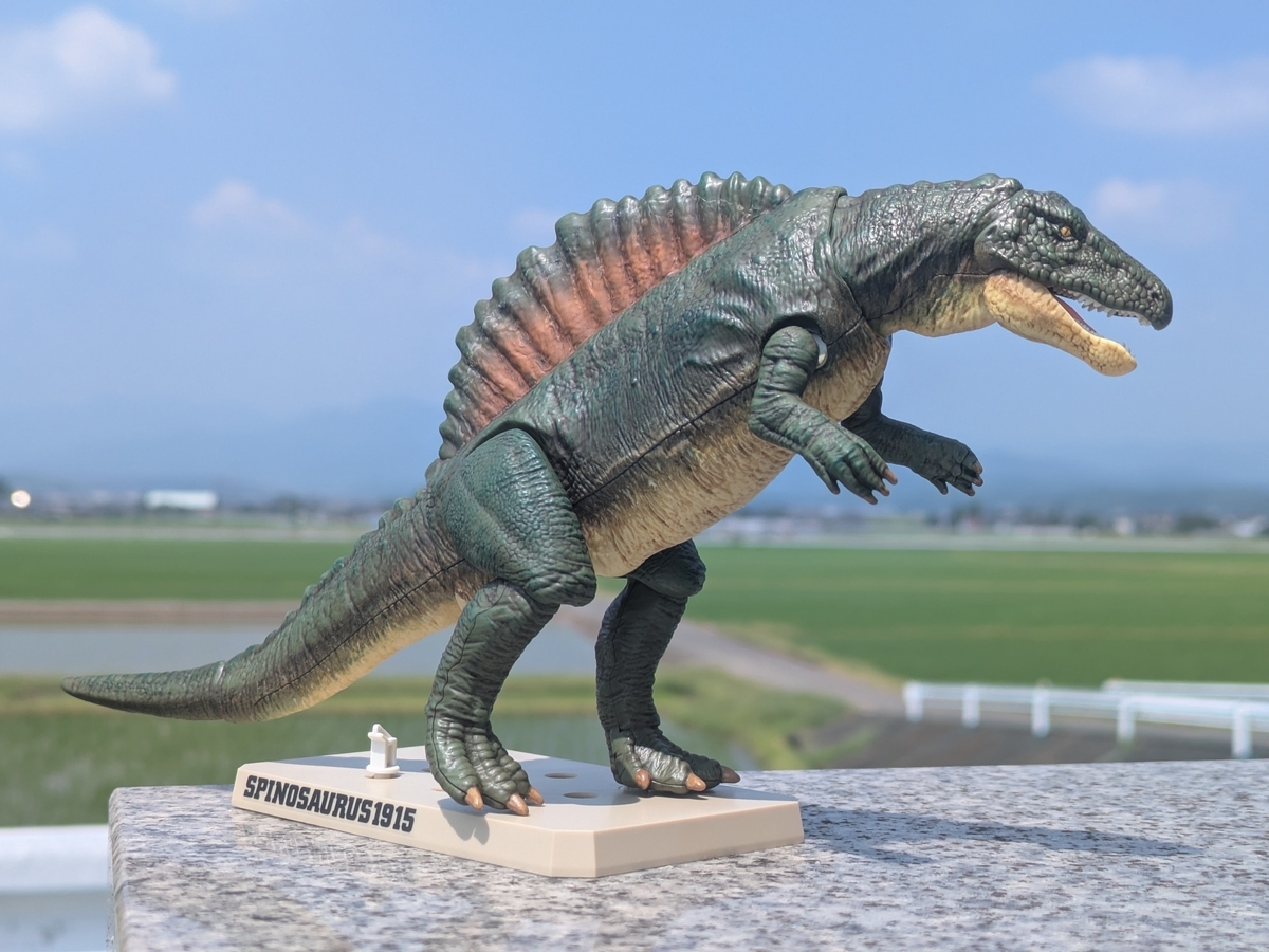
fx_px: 1870
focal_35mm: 51
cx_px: 634
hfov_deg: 37.5
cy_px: 476
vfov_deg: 28.6
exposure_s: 1/2212
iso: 55
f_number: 1.89
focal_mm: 5.43
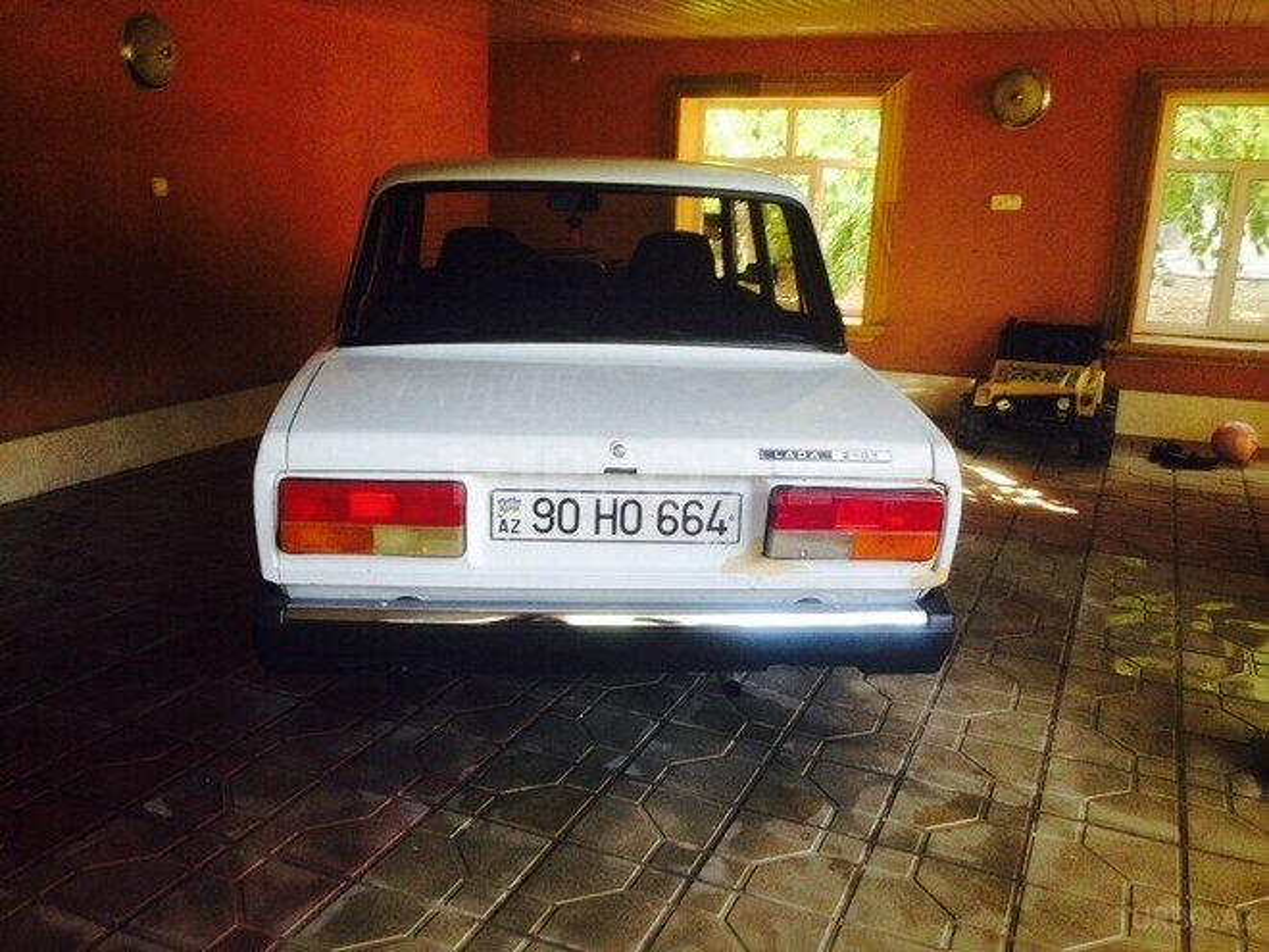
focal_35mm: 33
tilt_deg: -12.3
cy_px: 476
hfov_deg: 55.4
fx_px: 1210
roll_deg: -3.7
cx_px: 634
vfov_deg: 42.9
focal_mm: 4.12
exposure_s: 1/24
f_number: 2.4
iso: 50
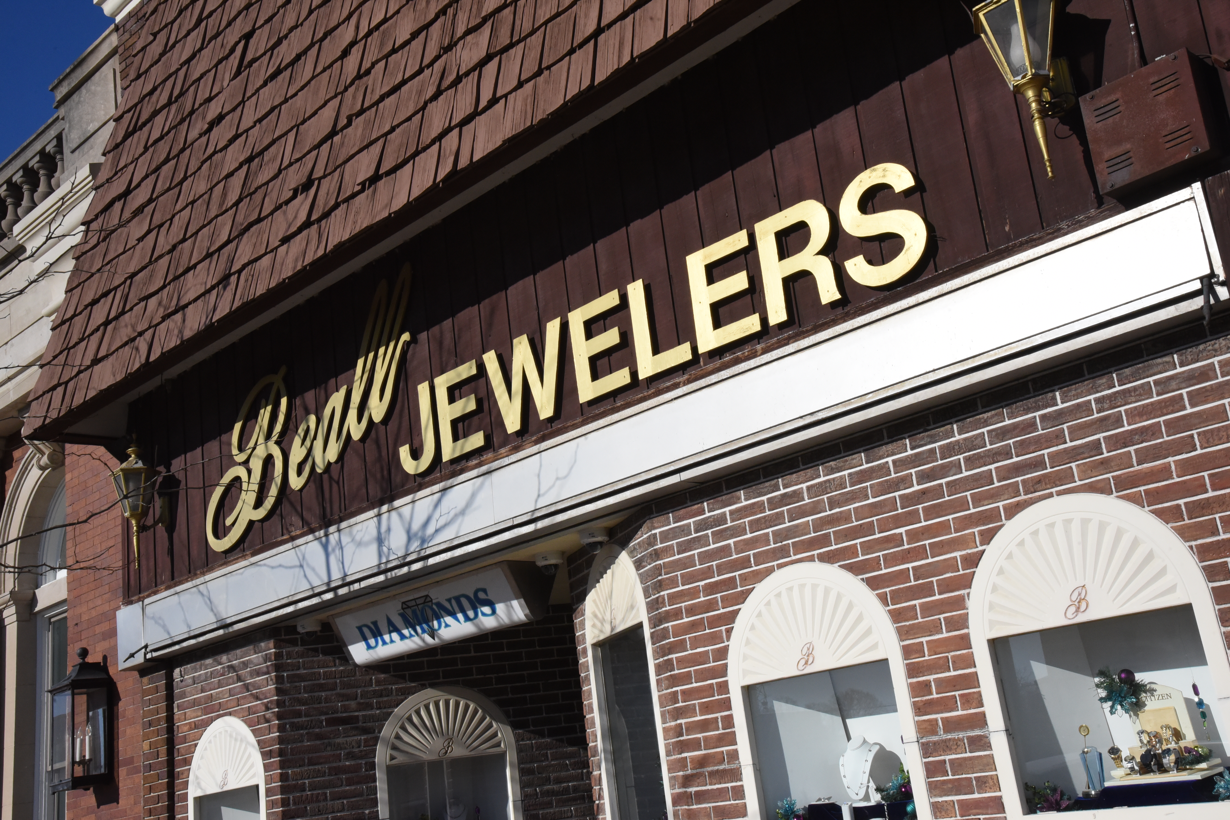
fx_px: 1367
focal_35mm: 40
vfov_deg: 33.4
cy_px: 410
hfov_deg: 48.5
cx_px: 615
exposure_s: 1/2000
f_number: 22
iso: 2500
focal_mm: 40
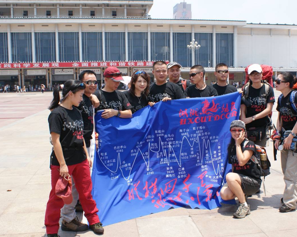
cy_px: 116
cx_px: 167
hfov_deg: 47.8
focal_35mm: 38
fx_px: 334
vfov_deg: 39.2
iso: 100
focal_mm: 22
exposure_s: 1/80
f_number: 9
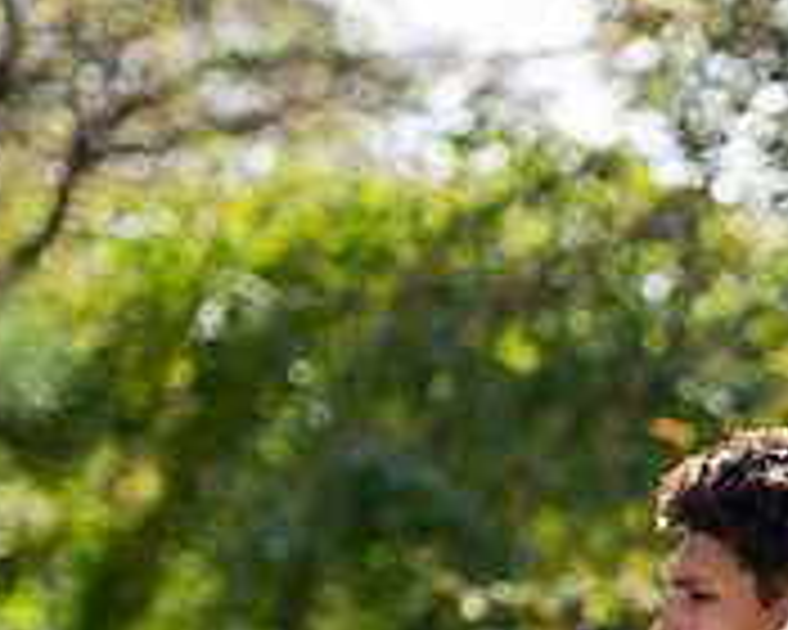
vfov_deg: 6.2
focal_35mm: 249
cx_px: 1162
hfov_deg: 7.6
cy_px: 785
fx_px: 5807
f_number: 3.2
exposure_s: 1/500
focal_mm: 80
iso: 100
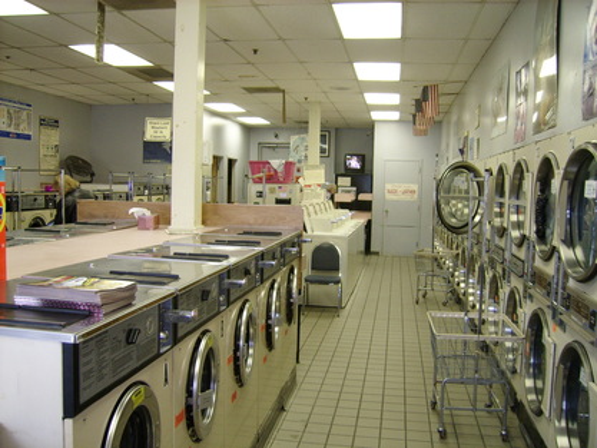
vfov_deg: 40.7
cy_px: 224
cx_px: 298
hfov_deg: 52.6
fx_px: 604
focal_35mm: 35
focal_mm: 5.95
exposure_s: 1/30
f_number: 2.8
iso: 200
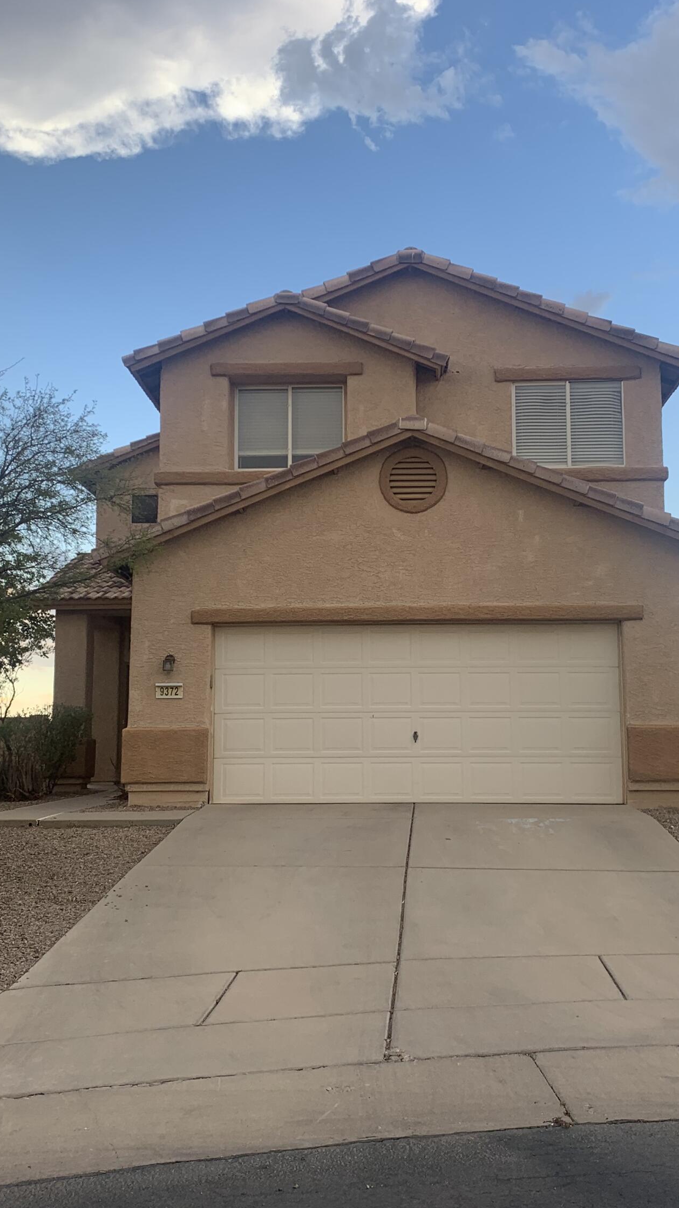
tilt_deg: +7.7
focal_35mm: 38
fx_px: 1216
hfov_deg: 31.2
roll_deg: +1.1
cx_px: 347
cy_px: 602
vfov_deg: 52.8
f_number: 1.8
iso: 25
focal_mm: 4.25
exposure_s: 1/204
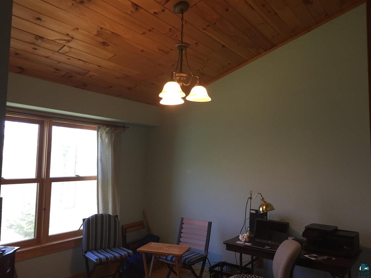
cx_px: 186
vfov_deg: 48.2
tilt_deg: +4.5
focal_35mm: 29
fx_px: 311
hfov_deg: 61.7
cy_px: 139
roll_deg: -1.7
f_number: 2.2
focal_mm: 4.15
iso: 50
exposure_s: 1/30
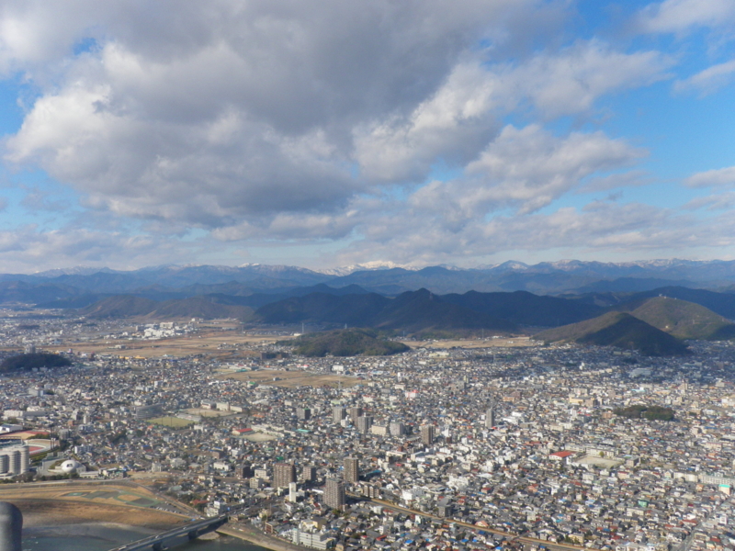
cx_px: 368
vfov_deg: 40.7
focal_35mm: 35
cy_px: 276
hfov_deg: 52.6
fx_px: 743
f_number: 6.3
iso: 64
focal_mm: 6.2
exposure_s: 1/320
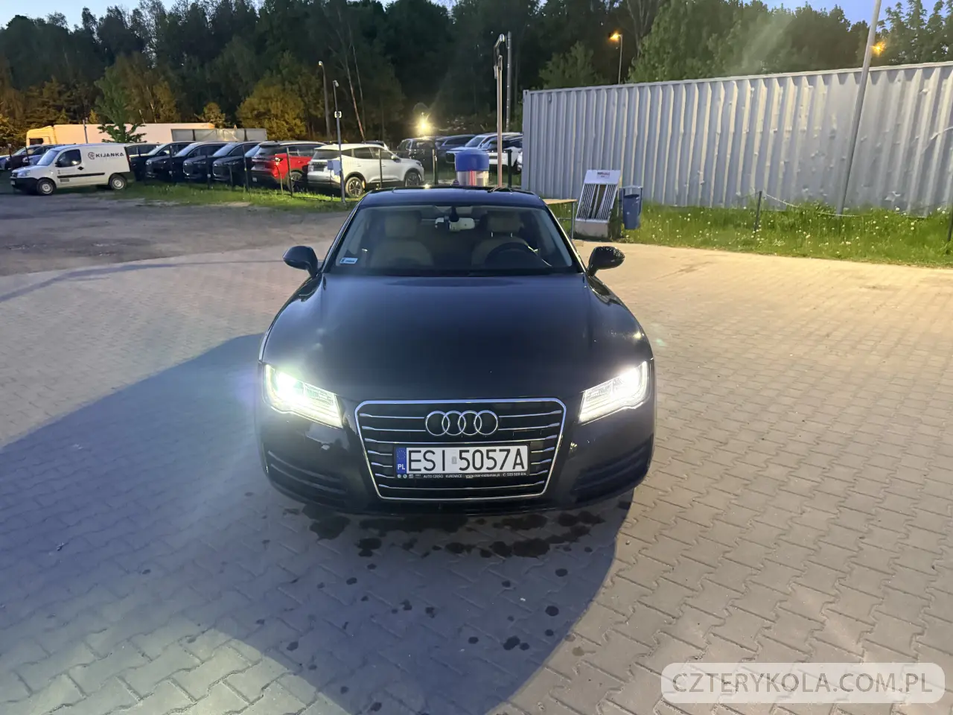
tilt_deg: -17.5
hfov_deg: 71.6
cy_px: 358
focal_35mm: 24
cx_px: 476
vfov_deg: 56.8
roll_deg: +0.8
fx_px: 661
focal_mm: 6.76
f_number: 1.78
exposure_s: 1/35
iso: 1000
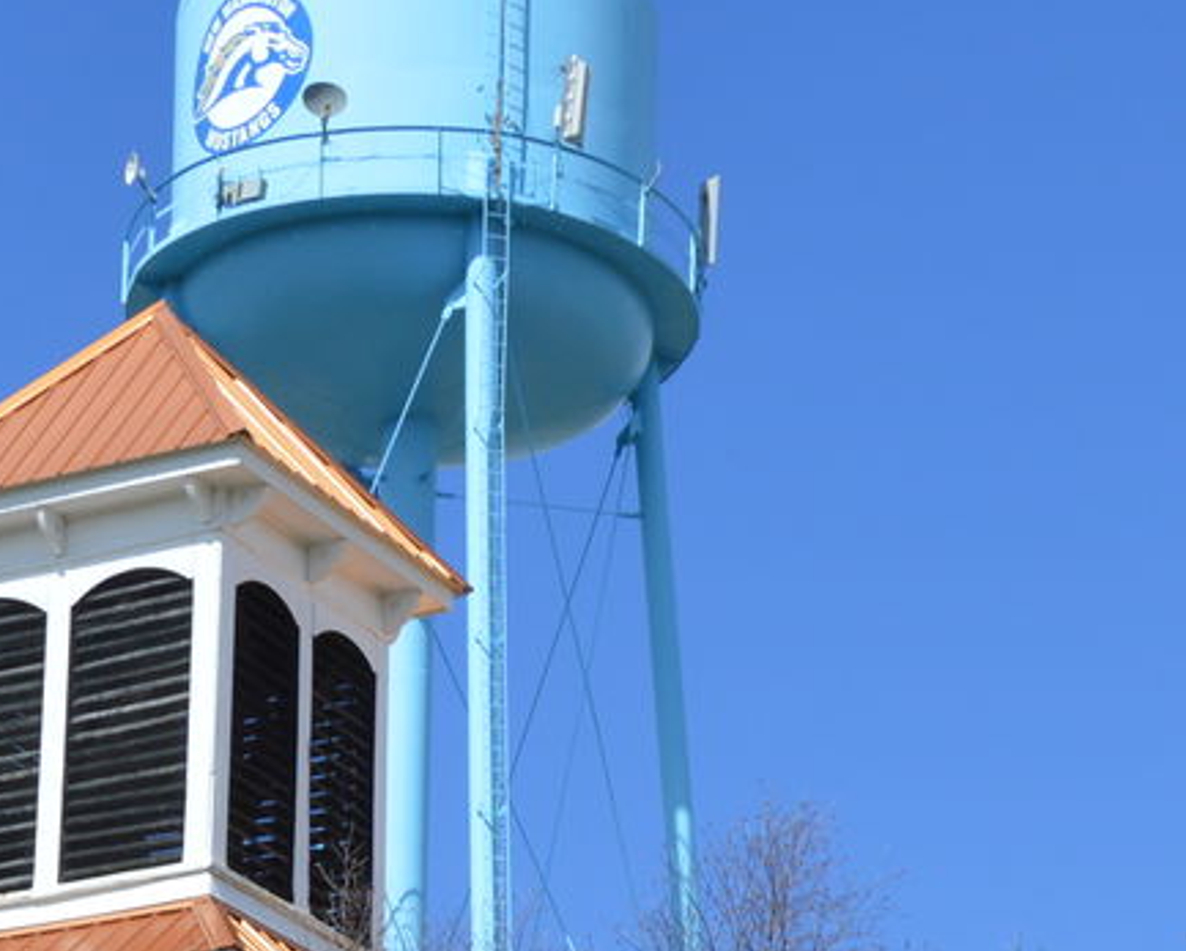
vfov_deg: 9.2
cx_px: 682
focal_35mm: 162
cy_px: 1520
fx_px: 5690
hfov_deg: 11.9
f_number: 9
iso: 100
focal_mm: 26
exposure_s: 1/320
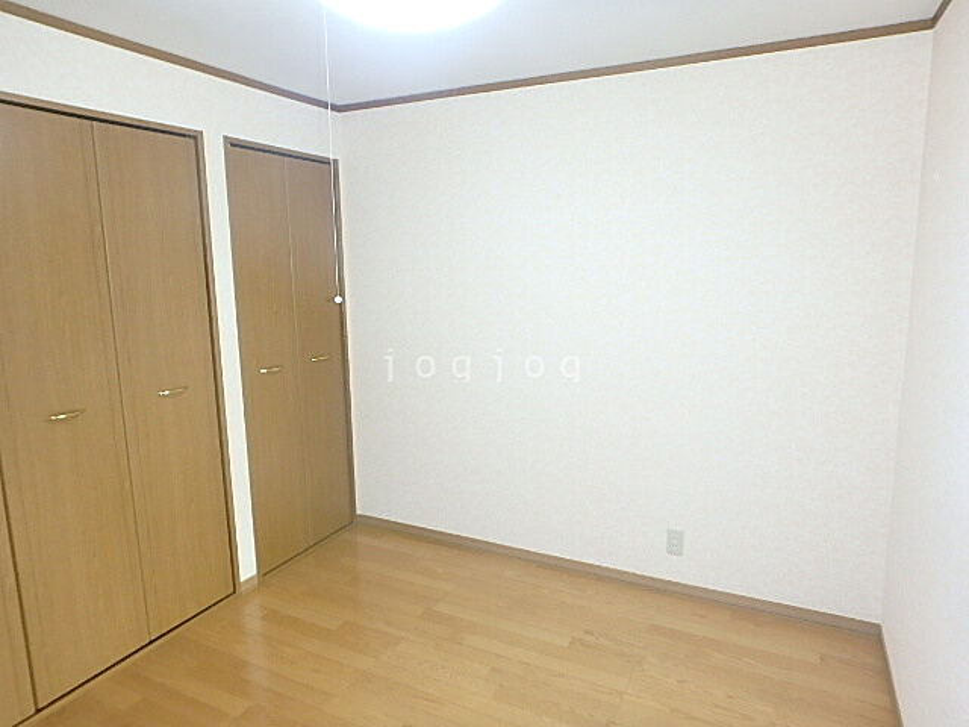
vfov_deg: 63.4
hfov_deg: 79.0
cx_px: 484
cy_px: 364
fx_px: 588
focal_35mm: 21
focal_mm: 3.7
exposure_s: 1/30
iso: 400
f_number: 3.5
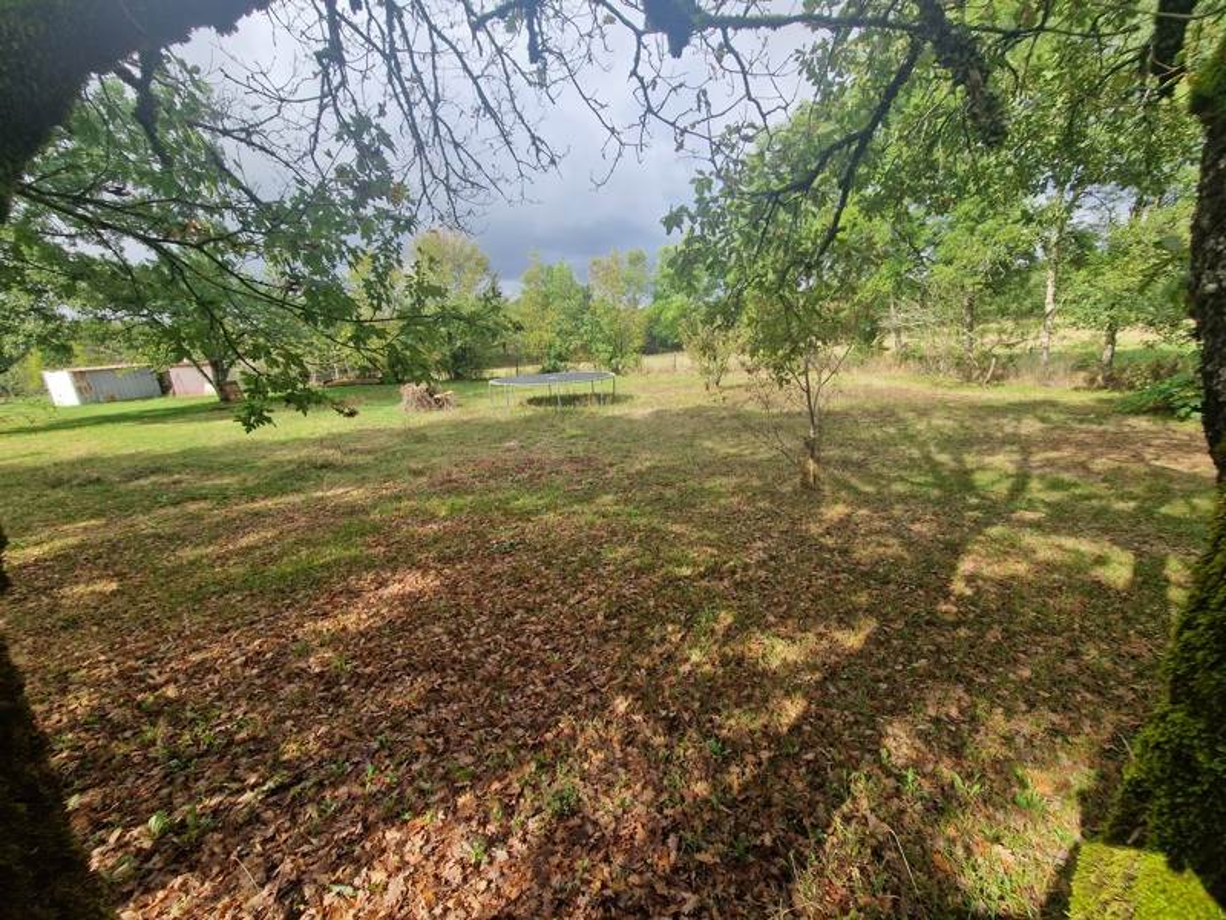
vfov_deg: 89.9
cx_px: 613
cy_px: 460
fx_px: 460
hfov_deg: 106.2
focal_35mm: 13
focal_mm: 2.2
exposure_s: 1/970
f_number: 2.2
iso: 50
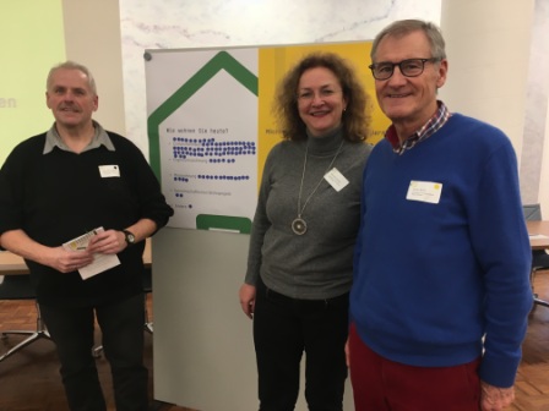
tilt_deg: -10.1
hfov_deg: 61.7
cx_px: 274
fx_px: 460
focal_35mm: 29
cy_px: 206
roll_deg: -1.3
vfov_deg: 48.2
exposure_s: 1/33
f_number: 2.2
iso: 80
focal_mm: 4.15
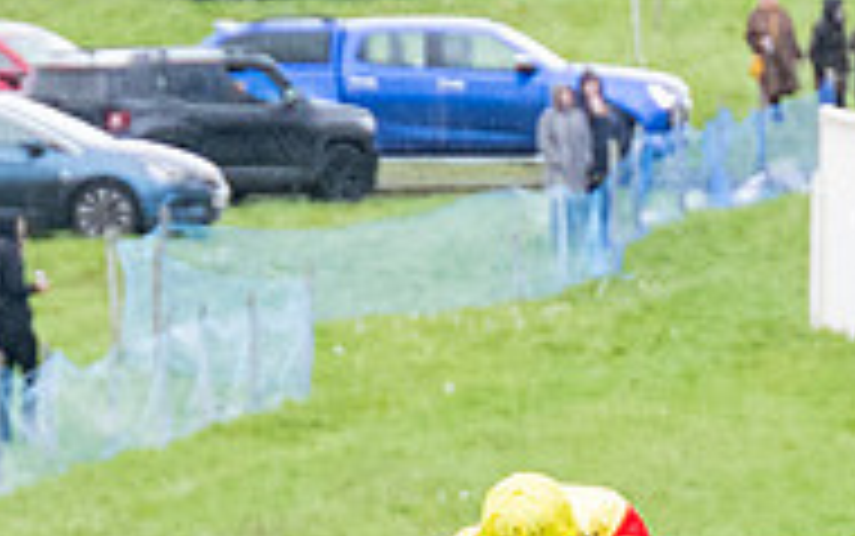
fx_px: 21287
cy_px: 769
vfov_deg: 1.4
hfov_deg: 2.3
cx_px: 1243
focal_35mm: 913
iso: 1000
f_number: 4
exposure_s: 1/1000
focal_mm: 110
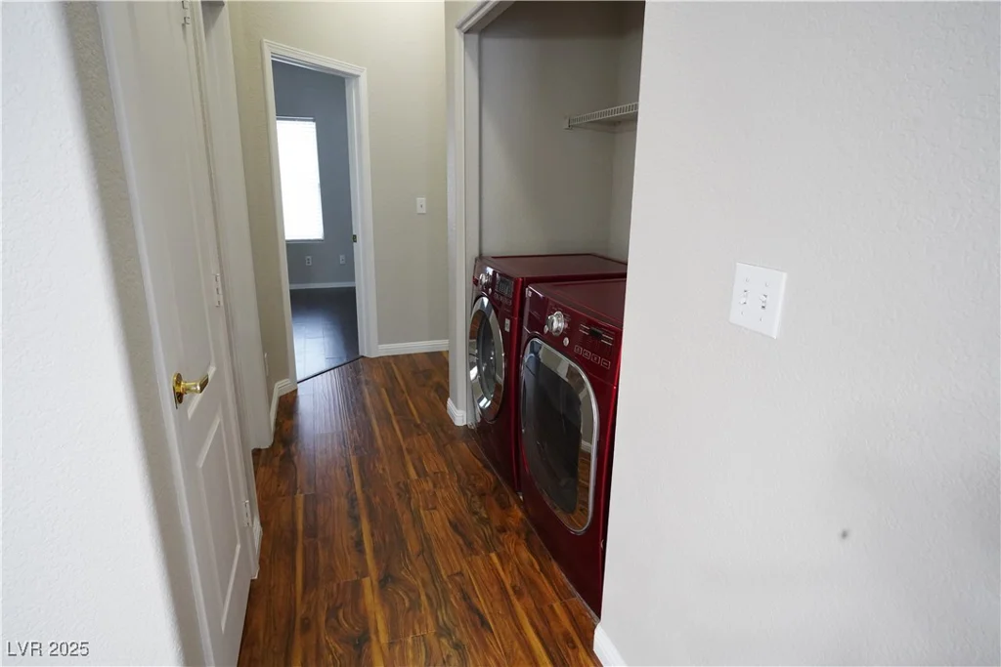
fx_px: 556
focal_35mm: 20
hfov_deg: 84.0
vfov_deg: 61.9
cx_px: 500
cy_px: 334
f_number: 9
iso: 8000
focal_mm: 20
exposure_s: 1/50
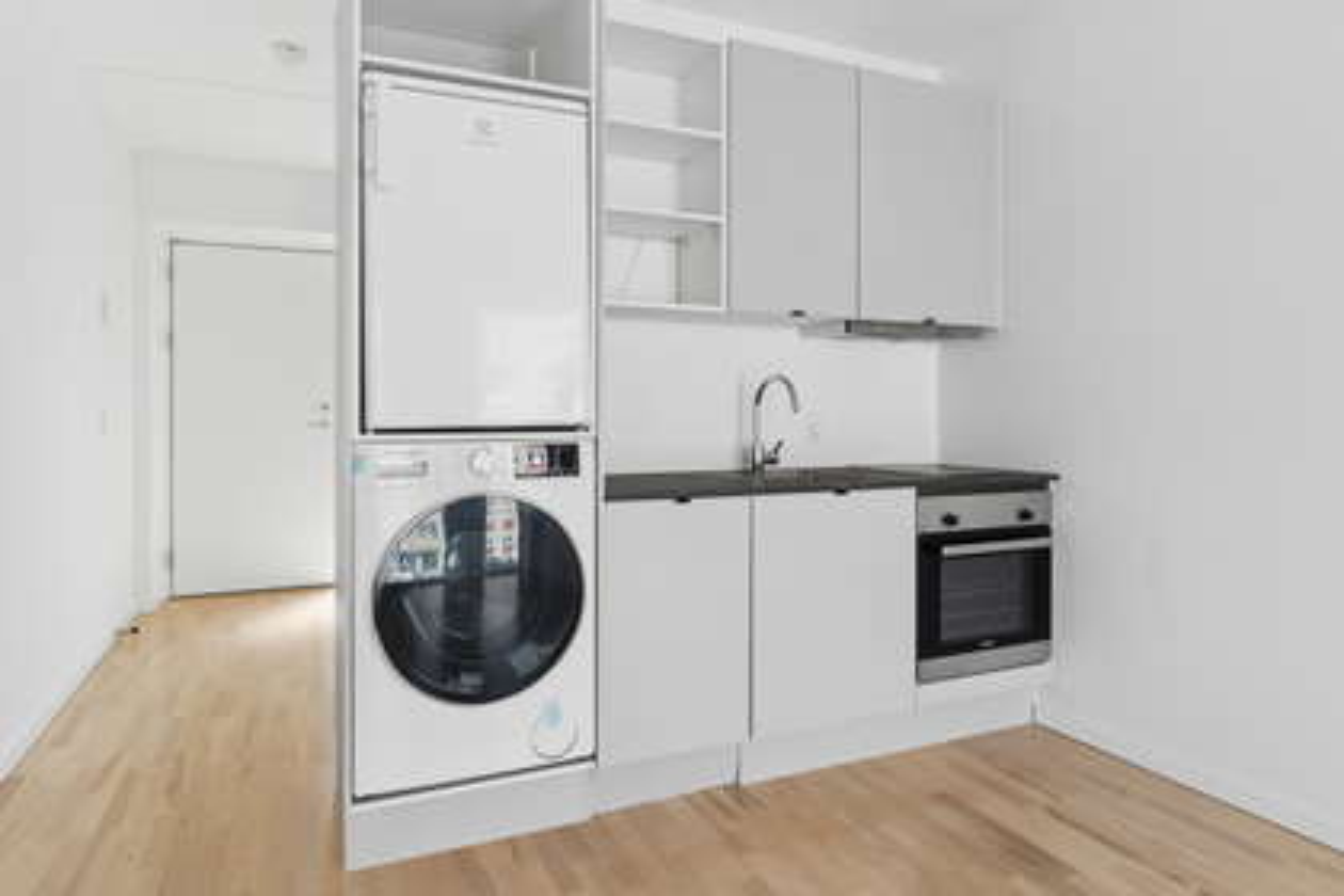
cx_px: 672
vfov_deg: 59.5
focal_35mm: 21
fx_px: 784
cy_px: 448
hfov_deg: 81.2
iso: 200
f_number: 8
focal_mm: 14
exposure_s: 1/50
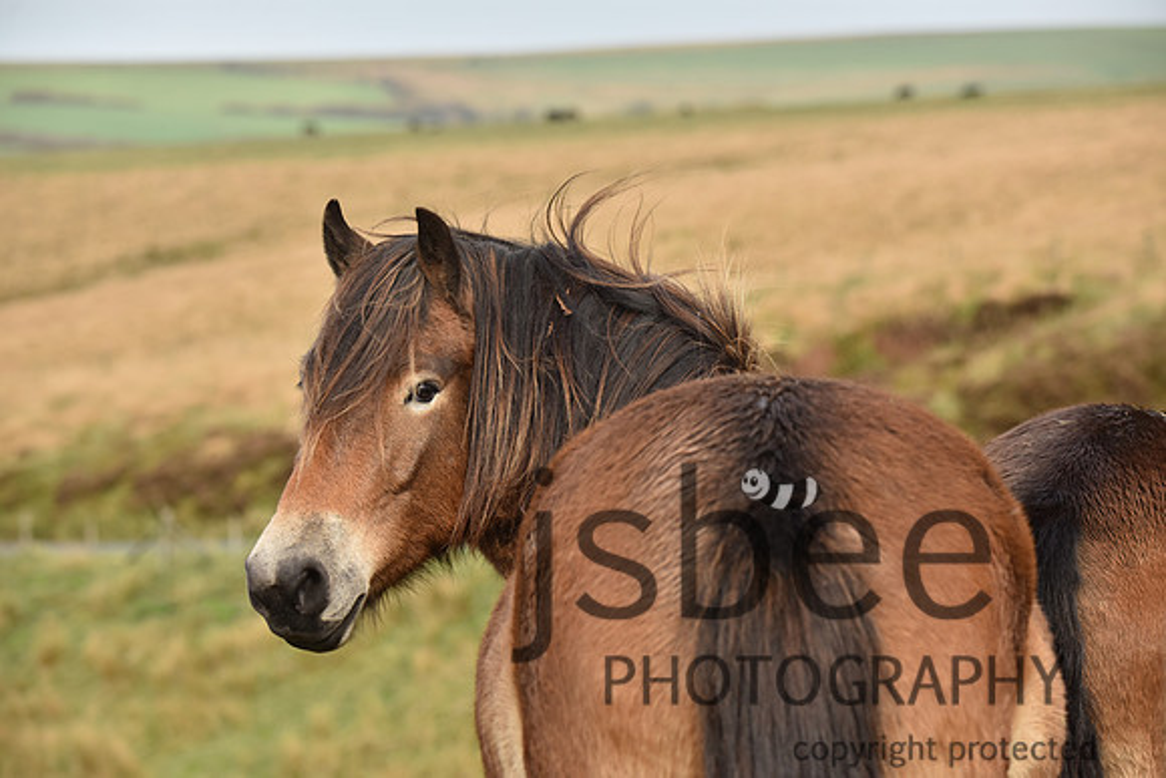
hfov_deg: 15.2
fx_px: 4373
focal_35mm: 135
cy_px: 389
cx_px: 583
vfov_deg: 10.2
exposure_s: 1/1000
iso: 360
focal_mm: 135
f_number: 6.3
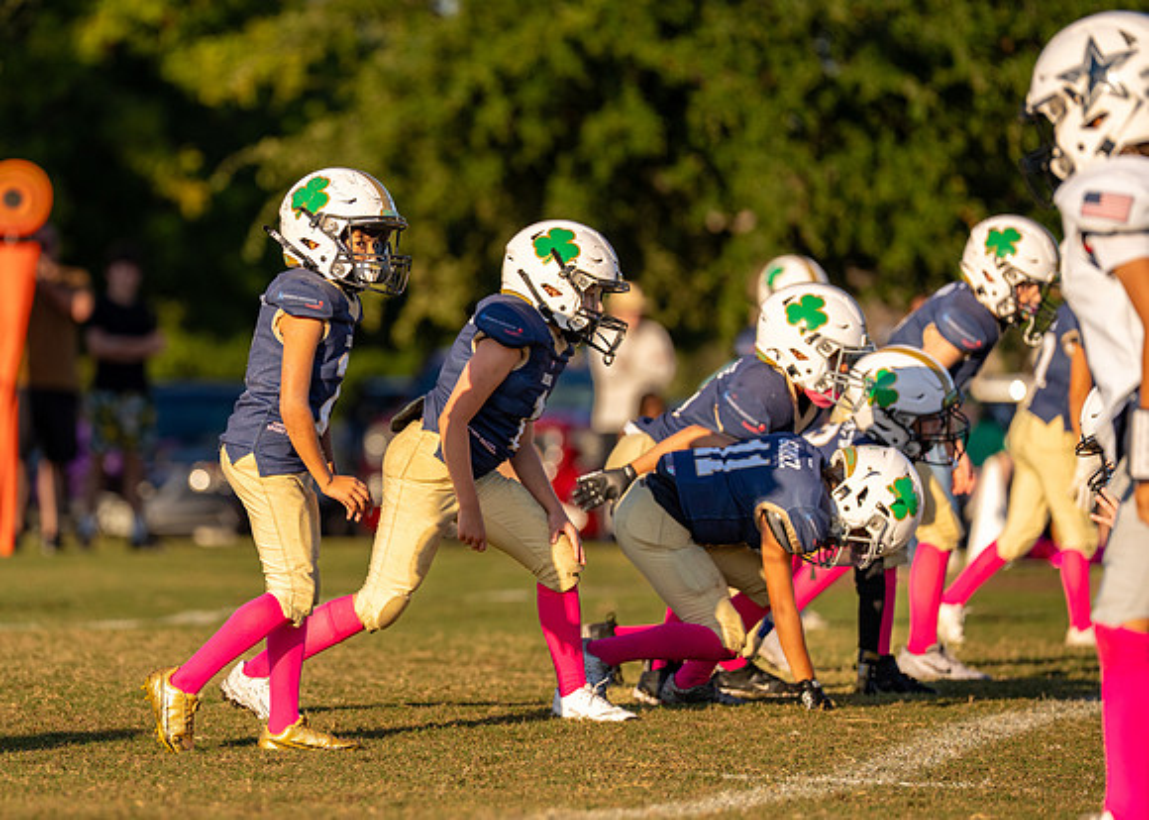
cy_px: 416
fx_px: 9258
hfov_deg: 7.1
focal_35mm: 284
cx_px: 332
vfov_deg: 5.1
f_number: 2.8
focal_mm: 200
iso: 320
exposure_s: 1/5000
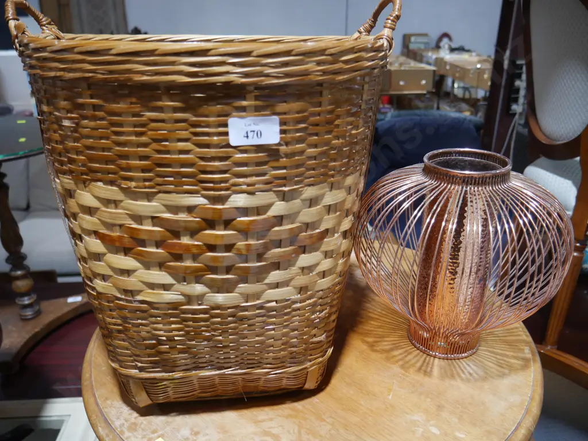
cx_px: 294
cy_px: 220
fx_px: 476
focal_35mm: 28
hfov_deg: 63.4
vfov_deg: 49.7
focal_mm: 14
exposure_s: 1/60
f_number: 3.5
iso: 400
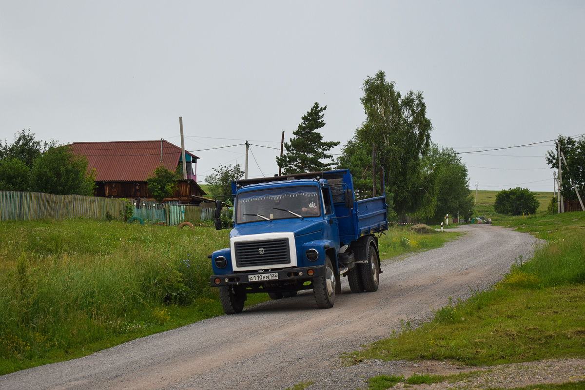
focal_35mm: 69
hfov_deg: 29.2
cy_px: 195
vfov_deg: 19.7
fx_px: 1121
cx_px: 292
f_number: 5.6
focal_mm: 46
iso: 400
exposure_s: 1/640
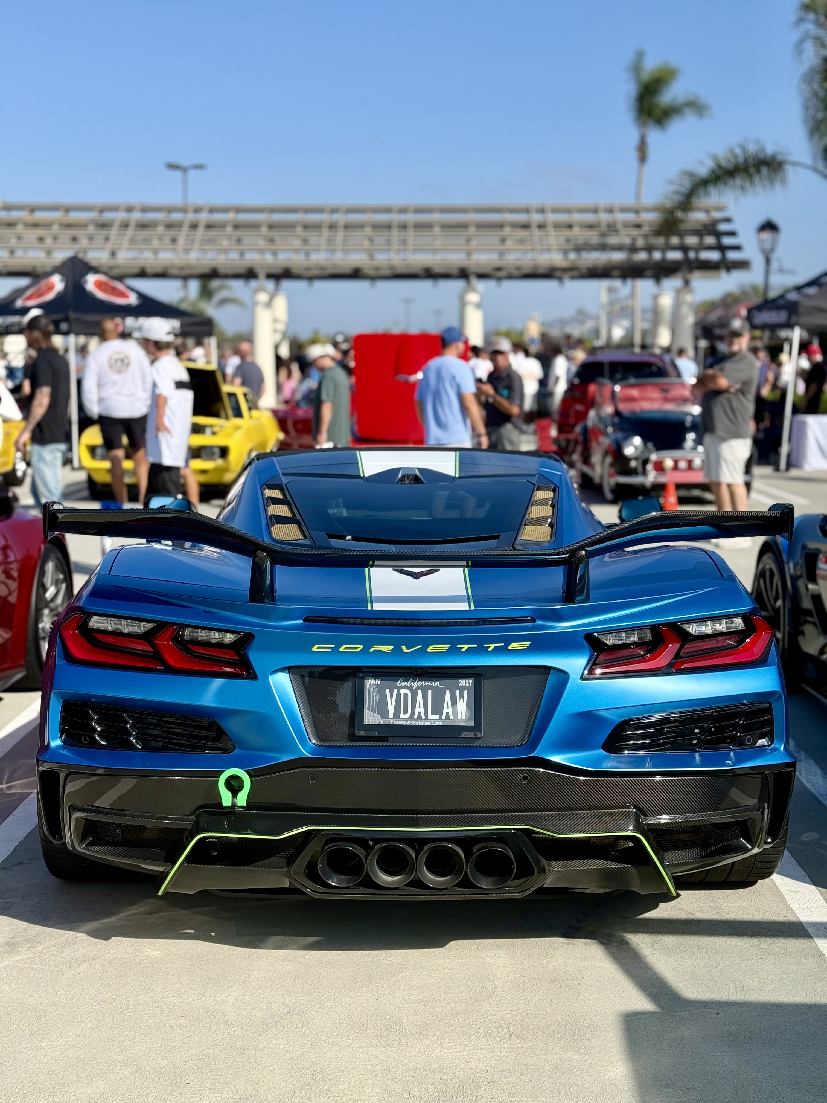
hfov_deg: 30.3
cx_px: 414
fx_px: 1529
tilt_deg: -5.9
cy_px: 552
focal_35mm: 48
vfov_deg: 39.7
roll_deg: -0.9
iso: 100
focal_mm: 6.76
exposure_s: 1/4587
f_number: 1.78
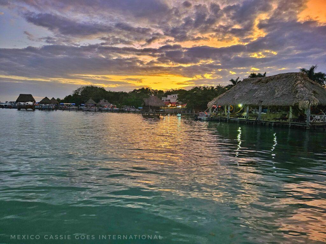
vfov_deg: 58.9
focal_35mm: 23
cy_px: 122
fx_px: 217
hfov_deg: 73.9
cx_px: 163
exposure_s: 1/33.3
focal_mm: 6.3
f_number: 1.7
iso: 640
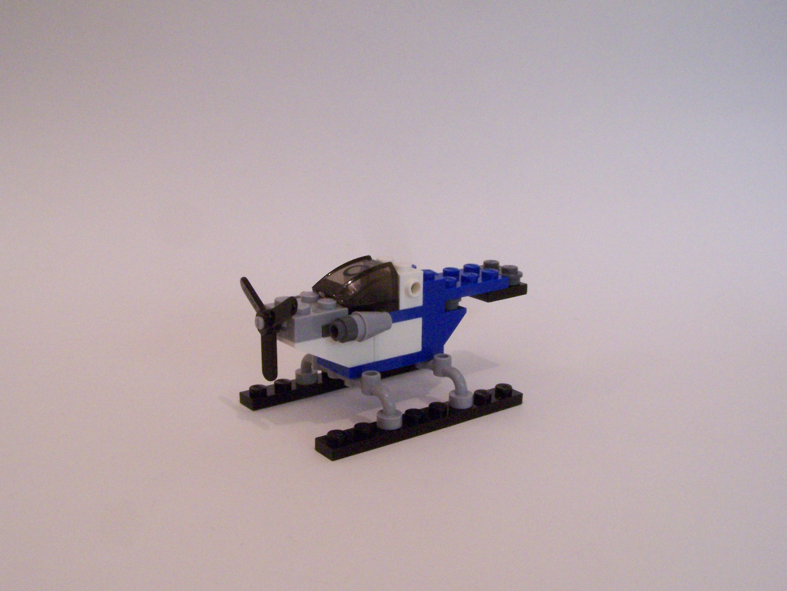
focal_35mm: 38
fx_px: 864
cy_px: 296
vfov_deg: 37.7
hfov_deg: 49.0
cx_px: 394
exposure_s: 1/8
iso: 400
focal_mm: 6.3
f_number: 7.1
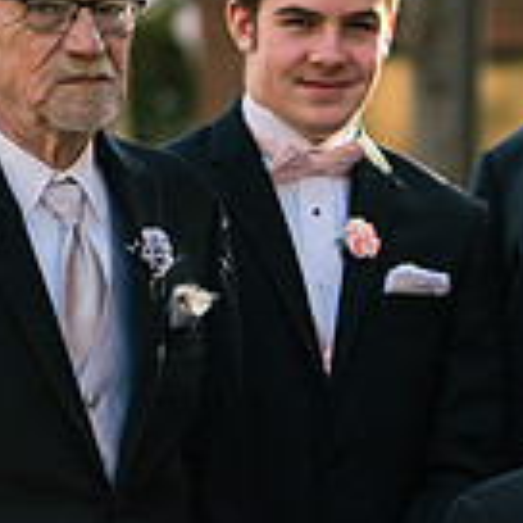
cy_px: 489
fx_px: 5521
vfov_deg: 5.4
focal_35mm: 323
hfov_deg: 5.4
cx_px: 796
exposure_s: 1/640
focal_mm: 85
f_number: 2.5
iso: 160
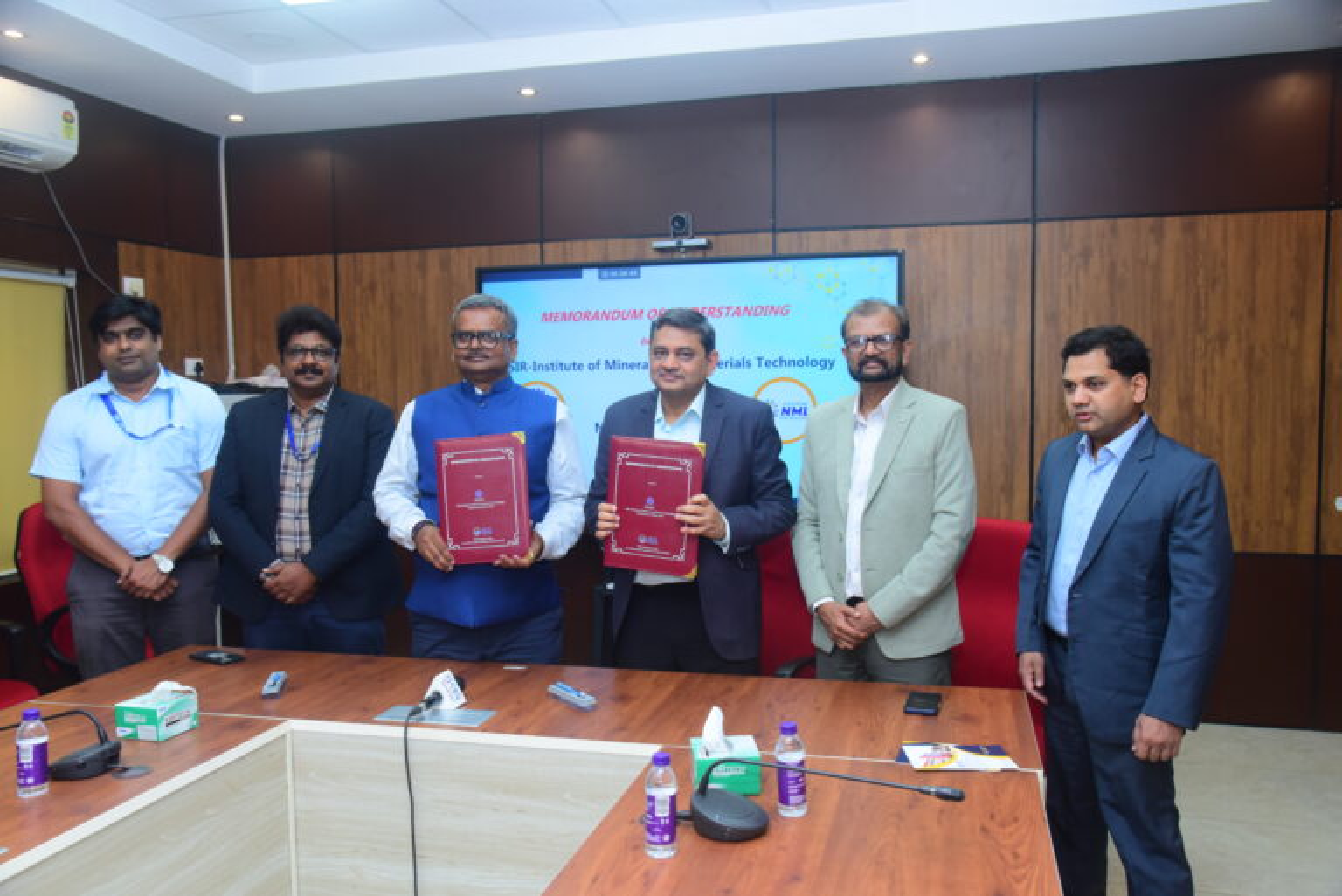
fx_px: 1119
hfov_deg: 61.9
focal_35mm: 30
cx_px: 671
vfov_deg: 43.7
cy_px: 448
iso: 1250
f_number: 5.6
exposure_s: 1/125
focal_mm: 30
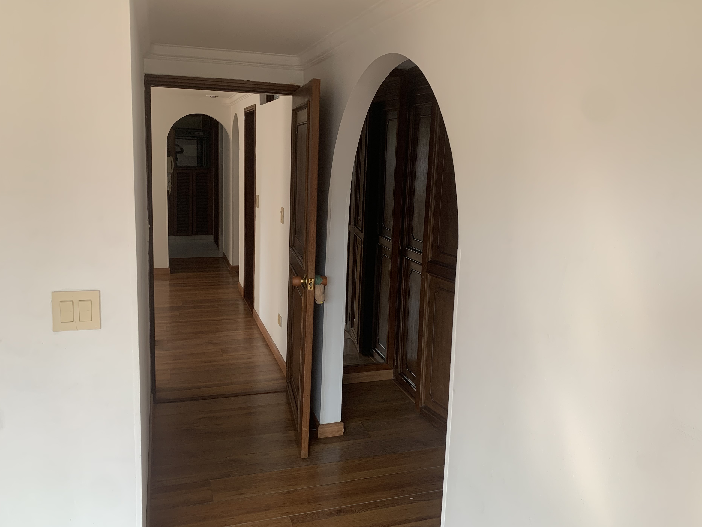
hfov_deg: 63.4
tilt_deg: -8.3
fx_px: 568
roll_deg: -2.6
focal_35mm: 28
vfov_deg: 49.7
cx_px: 373
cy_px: 250
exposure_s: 1/121
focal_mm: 4.25
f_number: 1.8
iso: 32
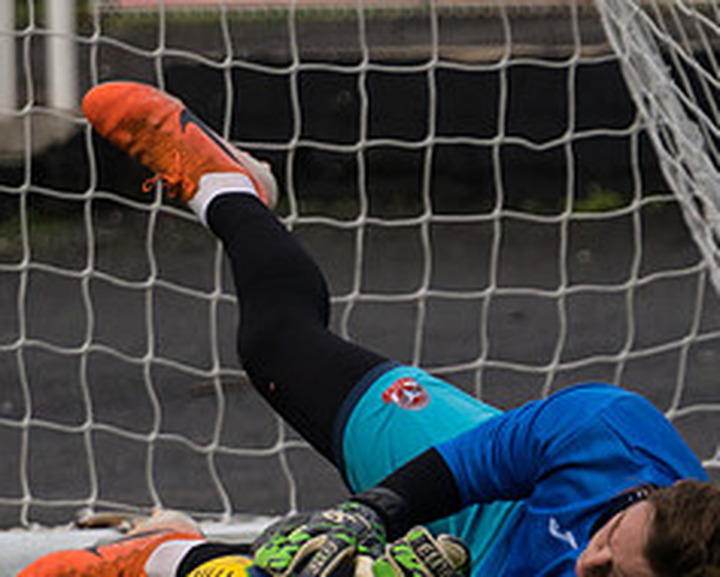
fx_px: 34699
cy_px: 725
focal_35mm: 1627
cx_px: 790
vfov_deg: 1.0
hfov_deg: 1.2
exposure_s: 1/2000
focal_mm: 267
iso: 320
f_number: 4
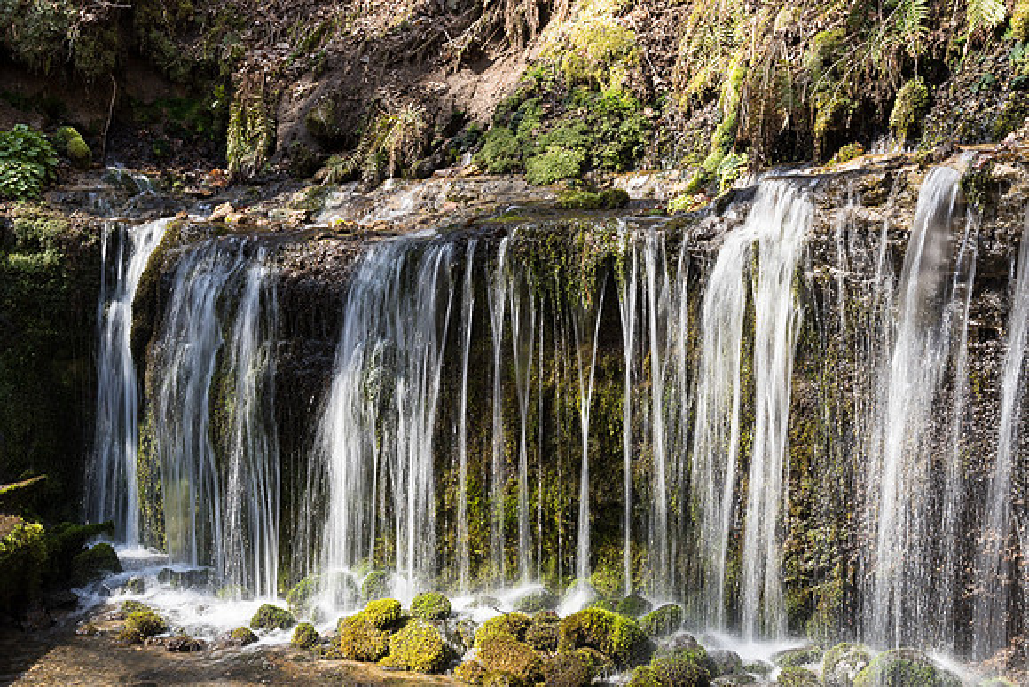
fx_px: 1744
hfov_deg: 32.9
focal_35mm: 61
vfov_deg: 22.3
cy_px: 344
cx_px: 514
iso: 250
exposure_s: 1/10
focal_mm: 61
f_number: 22
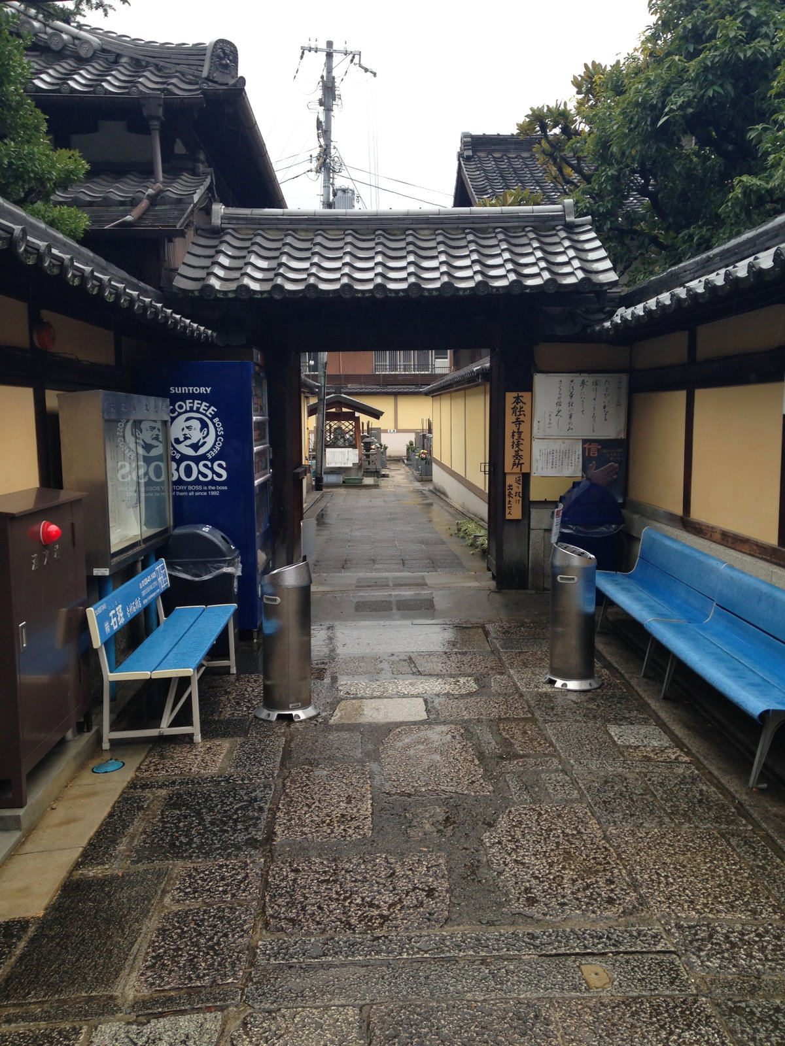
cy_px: 523
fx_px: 998
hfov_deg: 42.9
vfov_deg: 55.4
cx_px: 392
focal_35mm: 33
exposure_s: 1/127
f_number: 2.4
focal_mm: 4.12
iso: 50
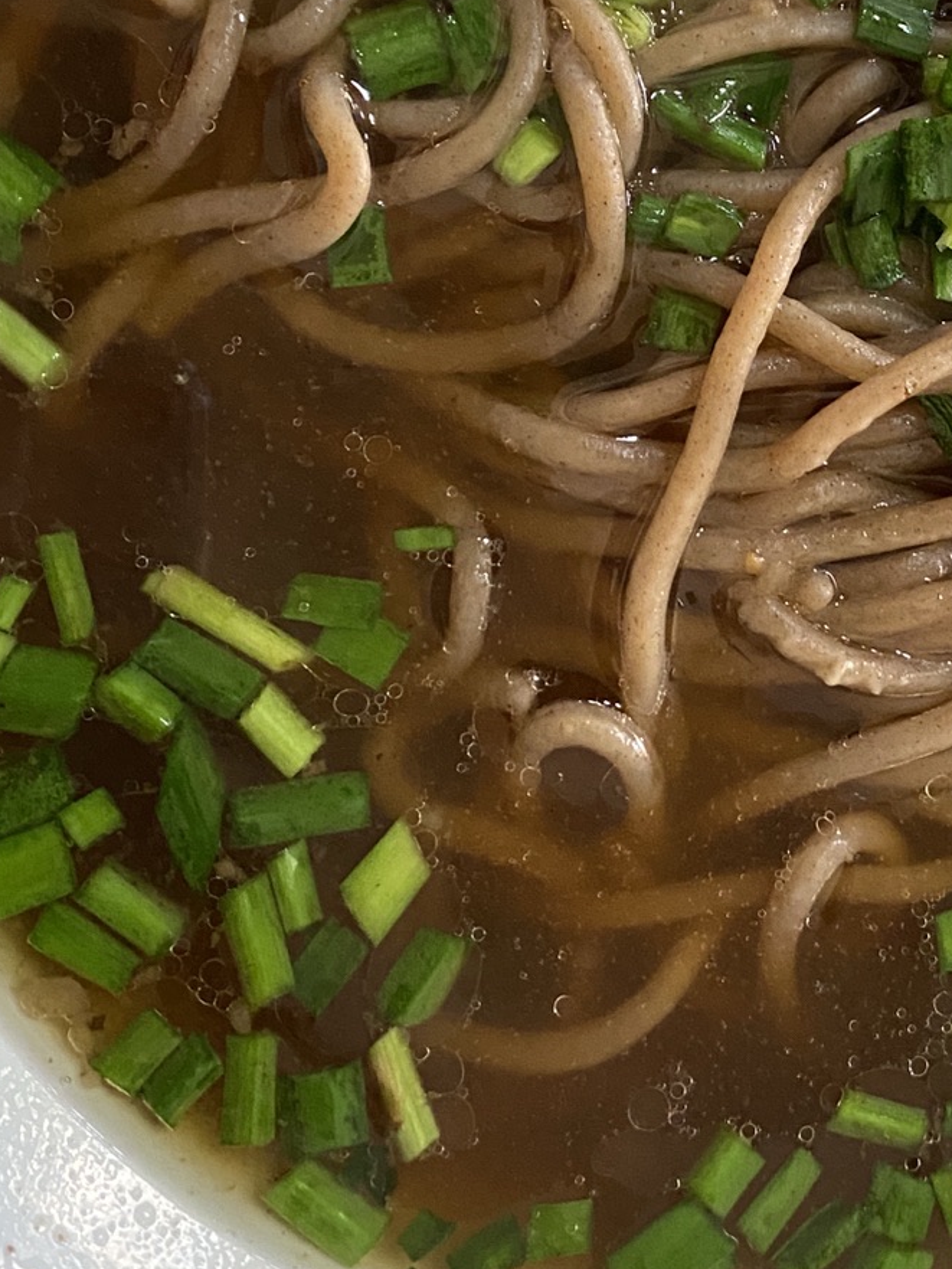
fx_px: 2163
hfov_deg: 24.4
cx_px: 786
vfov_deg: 32.3
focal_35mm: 59
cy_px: 373
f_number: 1.8
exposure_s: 1/60
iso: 400
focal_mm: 4.25
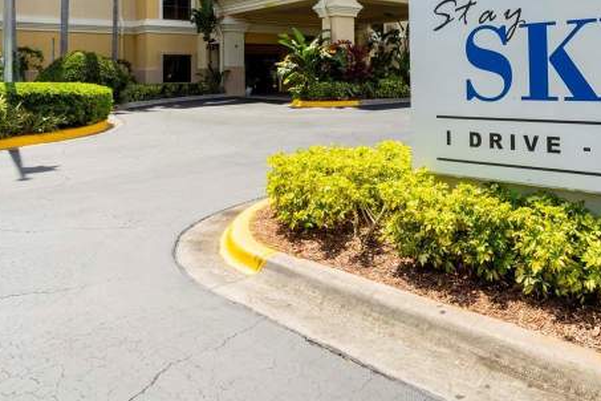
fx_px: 501
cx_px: 415
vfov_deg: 40.8
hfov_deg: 60.0
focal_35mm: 30
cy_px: 54
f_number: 22
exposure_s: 1/250
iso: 1000
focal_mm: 17
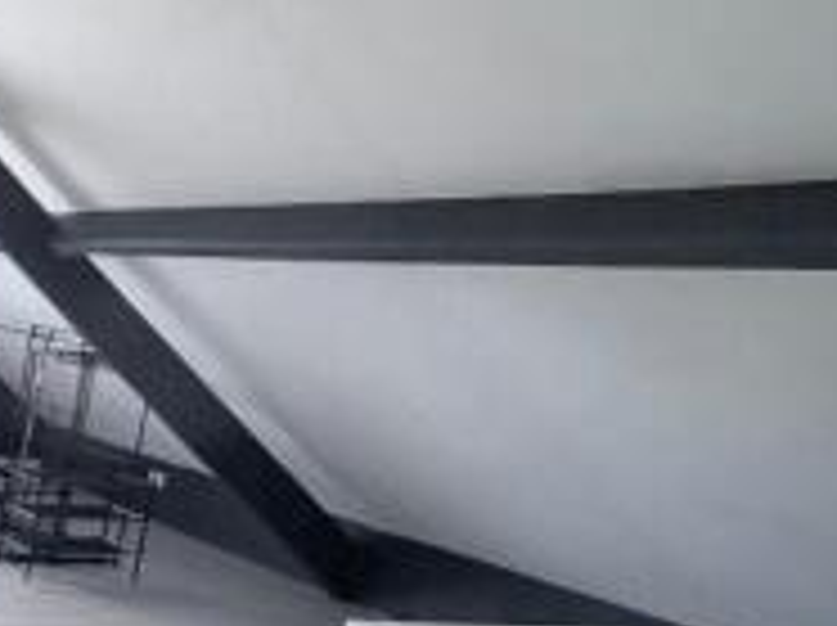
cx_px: -412
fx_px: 1063
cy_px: 511
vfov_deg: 31.8
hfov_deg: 28.4
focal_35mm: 44
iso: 250
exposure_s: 1/121
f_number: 2.2
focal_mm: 2.22
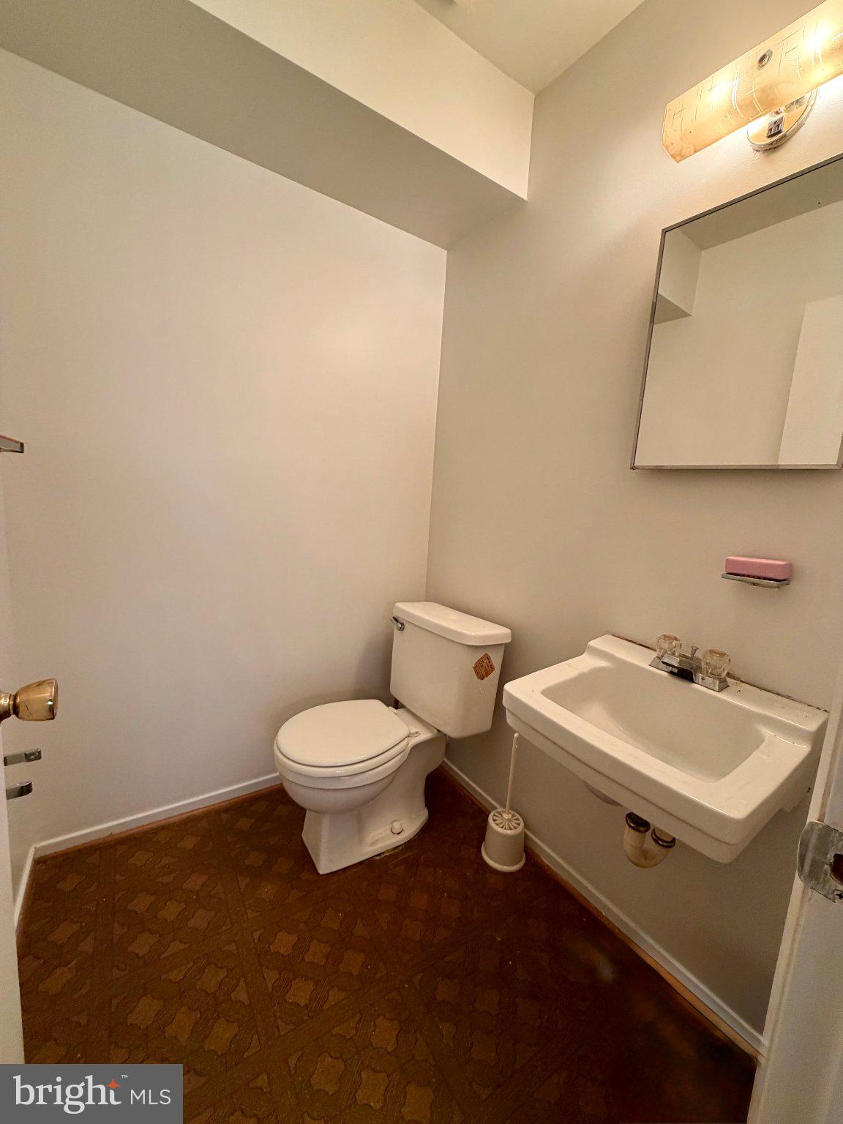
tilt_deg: -8.4
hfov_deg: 85.7
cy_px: 562
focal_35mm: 14
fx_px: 455
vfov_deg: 102.1
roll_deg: -3.1
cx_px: 422
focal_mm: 2.22
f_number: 2.2
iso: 200
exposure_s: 1/60
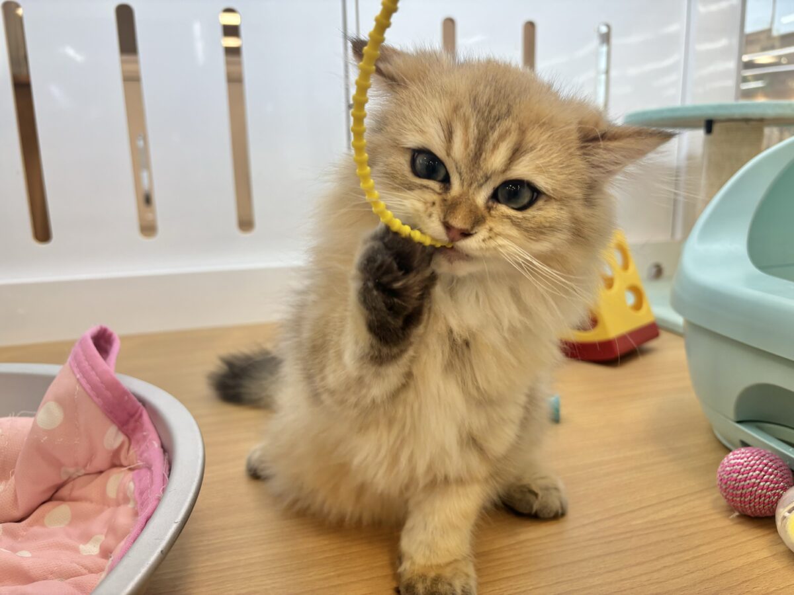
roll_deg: +0.9
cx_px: 397
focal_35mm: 26
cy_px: 298
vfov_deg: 53.1
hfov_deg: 67.3
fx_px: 596
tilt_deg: -11.8
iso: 64
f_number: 1.6
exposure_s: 1/100
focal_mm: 5.96
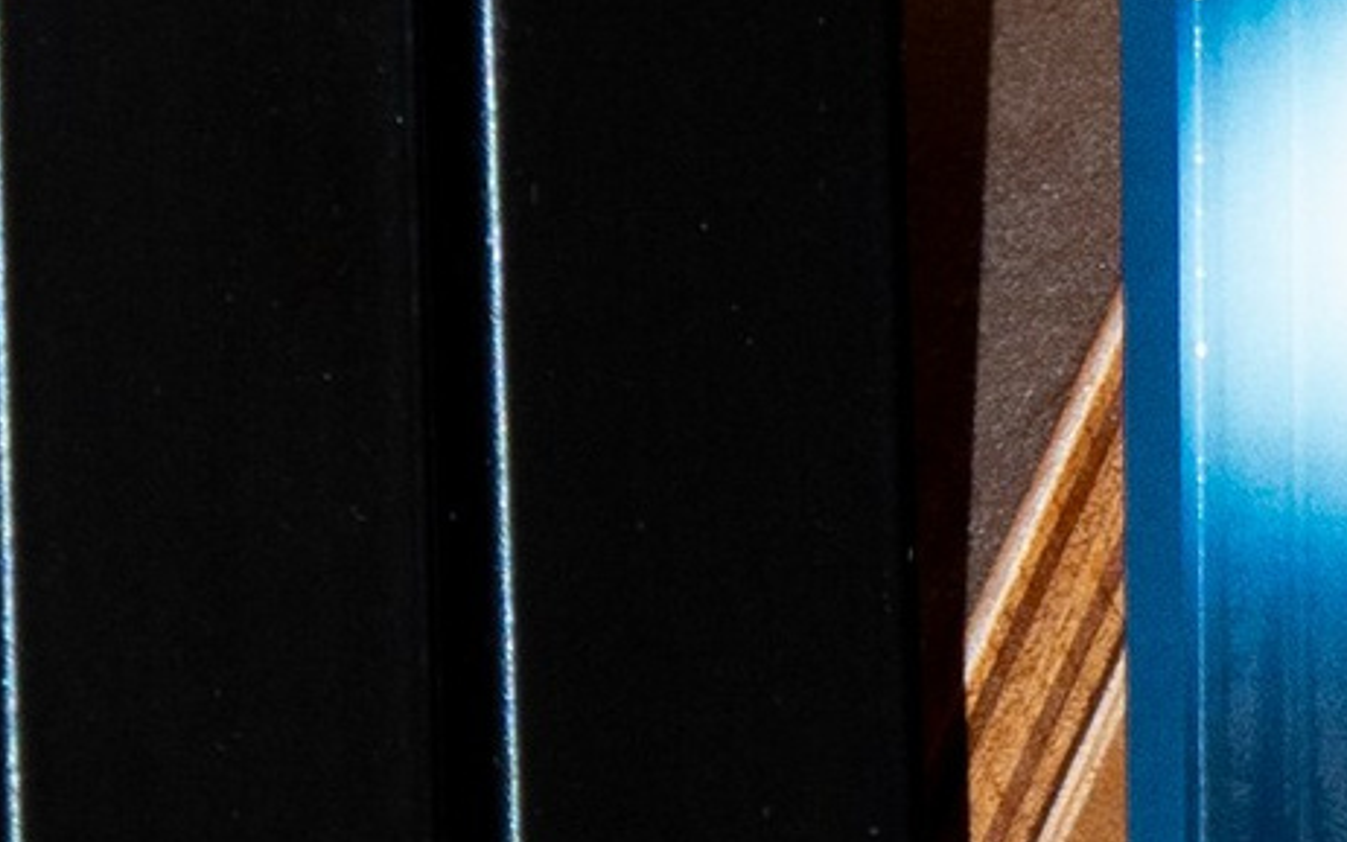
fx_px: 32643
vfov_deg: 1.5
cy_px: 1879
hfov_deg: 2.4
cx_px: 2889
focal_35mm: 889
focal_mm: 70
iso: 400
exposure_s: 1/250
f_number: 3.5
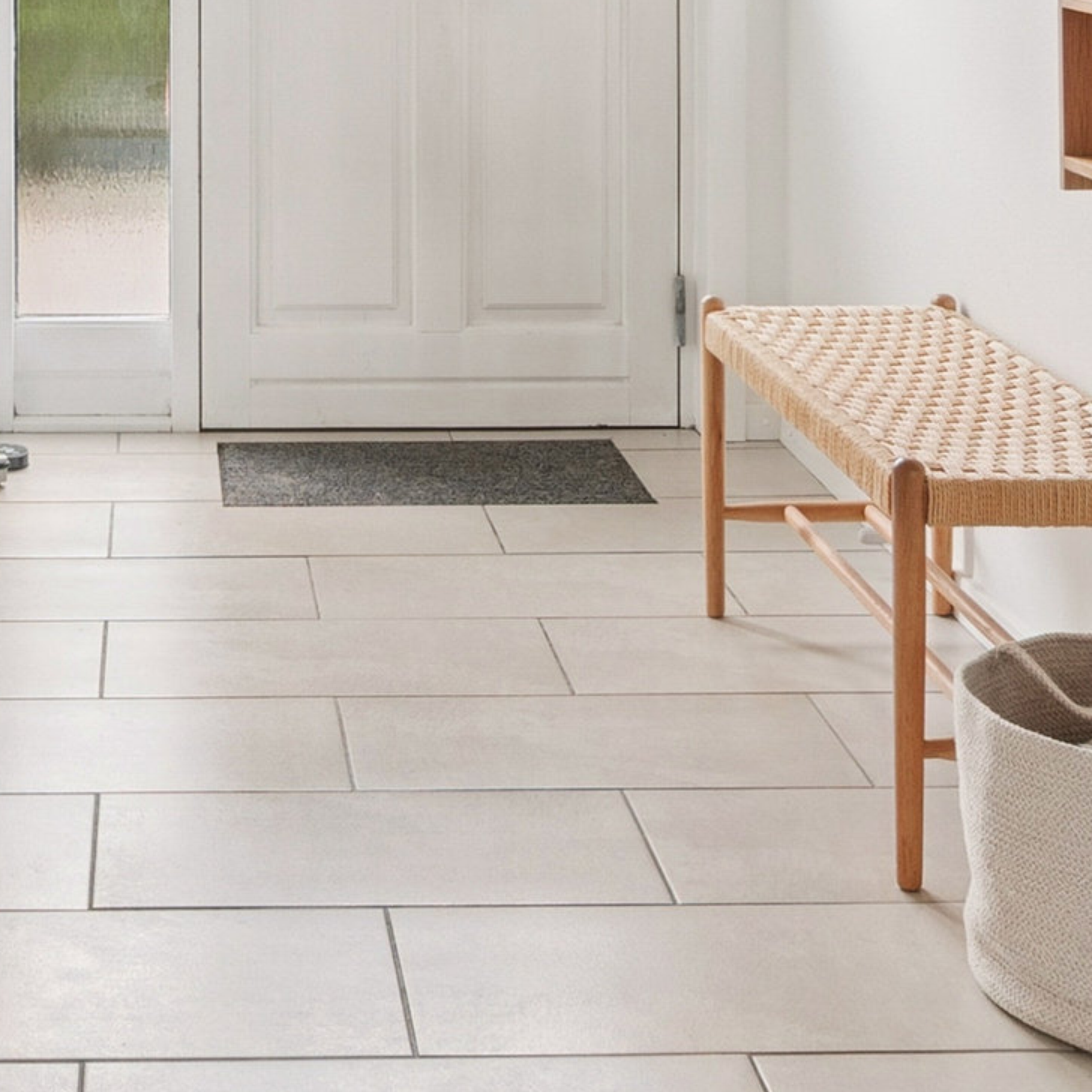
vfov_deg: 24.7
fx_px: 2248
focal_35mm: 63
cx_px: 212
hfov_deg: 26.8
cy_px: -212
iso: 200
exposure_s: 1/30
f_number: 10
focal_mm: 12
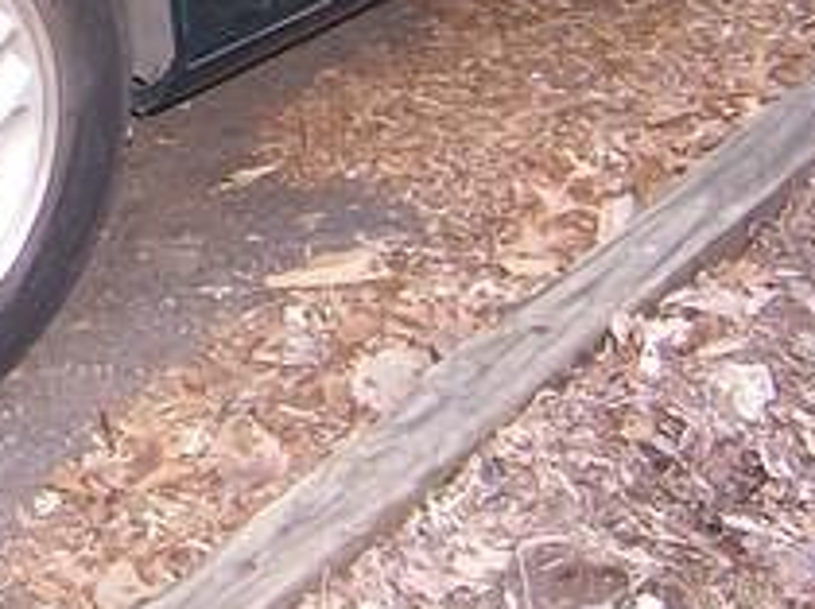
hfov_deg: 15.7
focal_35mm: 116
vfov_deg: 12.4
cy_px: -163
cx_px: -400
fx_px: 2728
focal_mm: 6.3
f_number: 2.8
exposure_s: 1/60
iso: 140
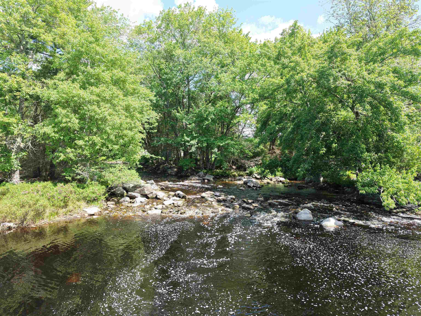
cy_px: 158
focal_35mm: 24
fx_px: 292
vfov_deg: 56.8
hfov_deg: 71.6
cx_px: 210
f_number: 1.8
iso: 220
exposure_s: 1/1000
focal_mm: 8.67
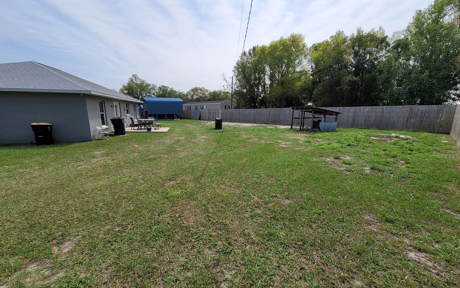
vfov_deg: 78.5
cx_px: 227
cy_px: 156
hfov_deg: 105.3
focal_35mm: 14
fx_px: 175
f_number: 2.2
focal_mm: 2.2
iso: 50
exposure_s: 1/2283
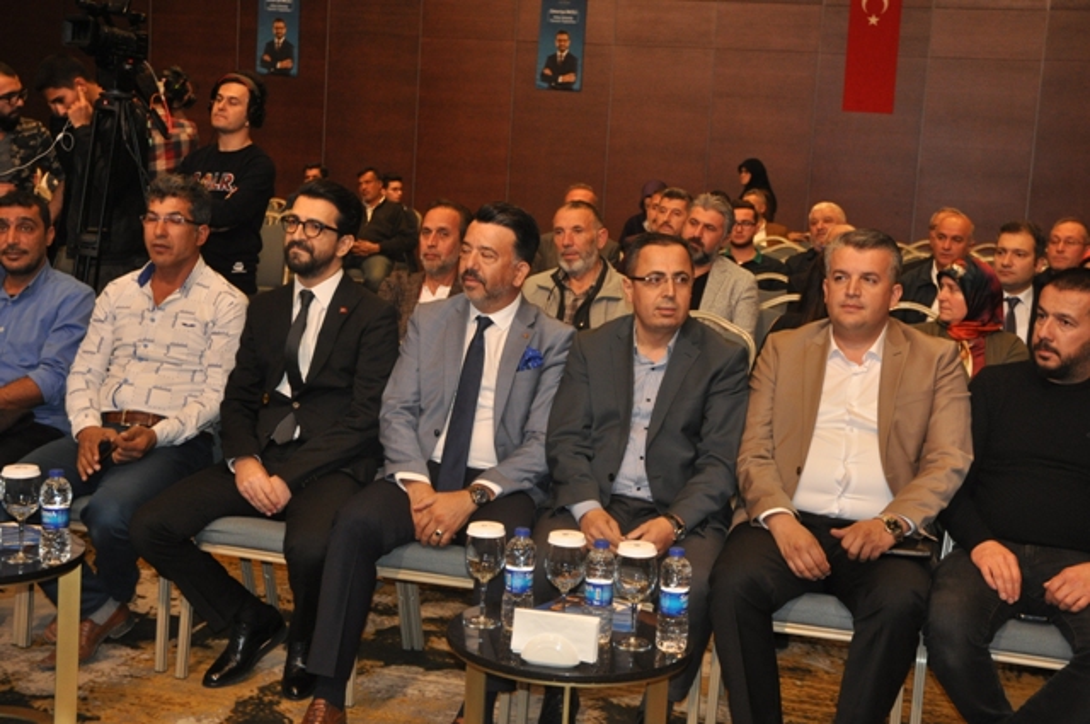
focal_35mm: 52
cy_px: 362
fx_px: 1588
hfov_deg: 37.9
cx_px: 545
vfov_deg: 25.7
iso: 800
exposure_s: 1/60
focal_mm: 35
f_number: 4.2
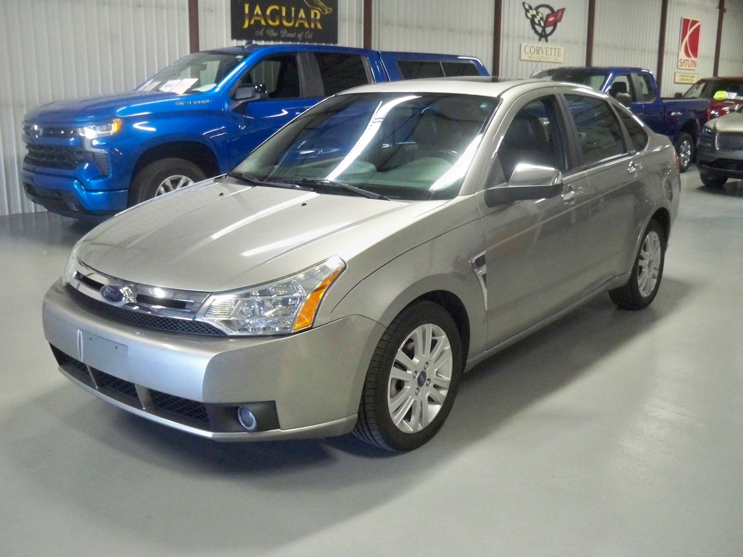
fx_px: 751
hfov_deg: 52.6
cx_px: 372
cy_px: 278
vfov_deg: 40.7
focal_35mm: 35
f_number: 3.1
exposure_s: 1/60
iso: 800
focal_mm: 6.3
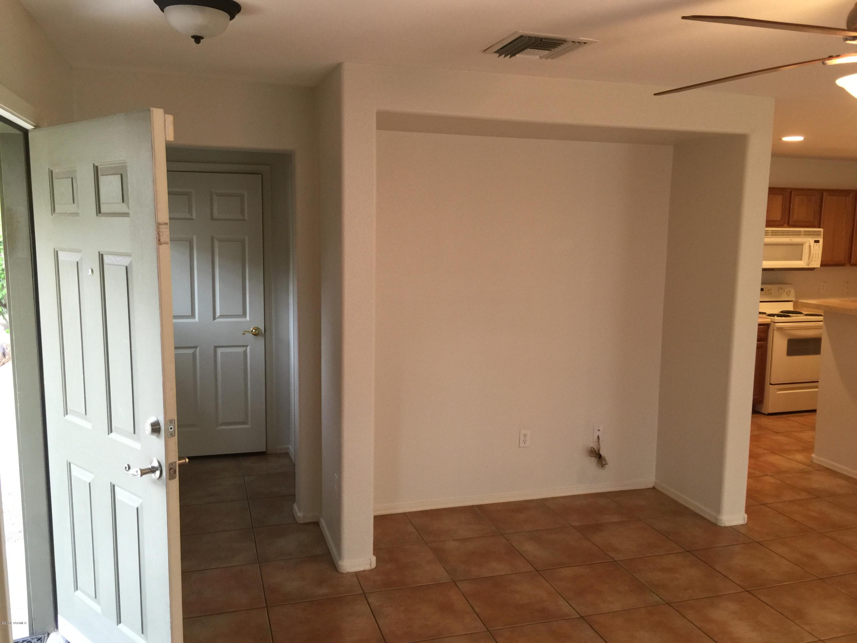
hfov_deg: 61.7
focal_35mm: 29
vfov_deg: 48.2
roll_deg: -1.0
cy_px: 322
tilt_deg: -8.2
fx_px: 718
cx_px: 428
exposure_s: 1/15
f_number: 2.2
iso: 40
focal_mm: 4.15
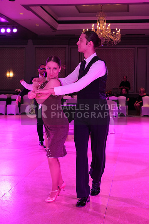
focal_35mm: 61
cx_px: 74
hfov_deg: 22.3
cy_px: 112
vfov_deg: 32.9
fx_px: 378
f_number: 6.3
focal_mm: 61
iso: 2500
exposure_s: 1/250
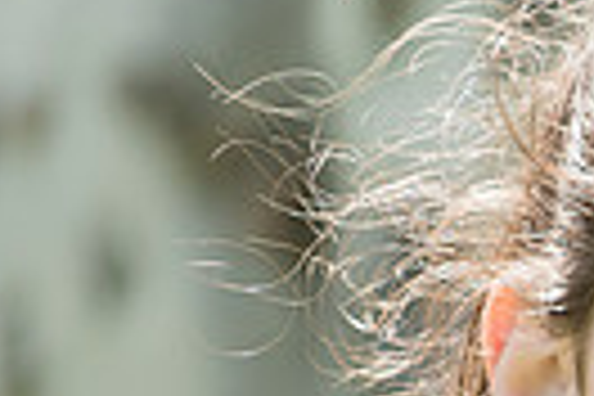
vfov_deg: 1.6
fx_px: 14453
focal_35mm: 876
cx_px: 1296
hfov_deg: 2.3
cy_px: 551
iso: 400
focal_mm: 200
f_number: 3.2
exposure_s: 1/1000
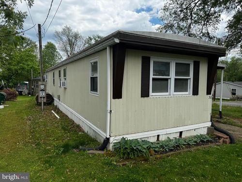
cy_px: 91
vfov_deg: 56.8
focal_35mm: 24
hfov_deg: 71.6
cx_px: 121
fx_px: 168
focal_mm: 6.76
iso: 80
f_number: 1.78
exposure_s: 1/2710
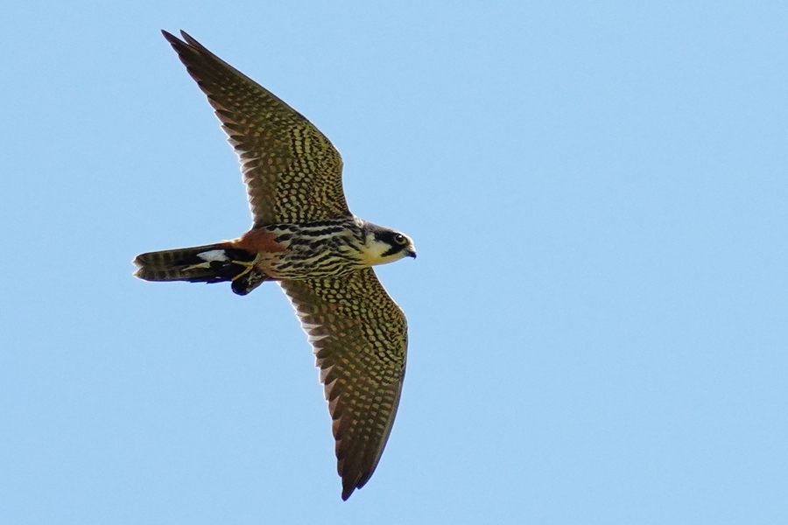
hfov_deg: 3.4
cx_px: 394
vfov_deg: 2.3
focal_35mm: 600
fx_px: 13132
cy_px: 262
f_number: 7.1
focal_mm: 600
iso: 1000
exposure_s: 1/2000
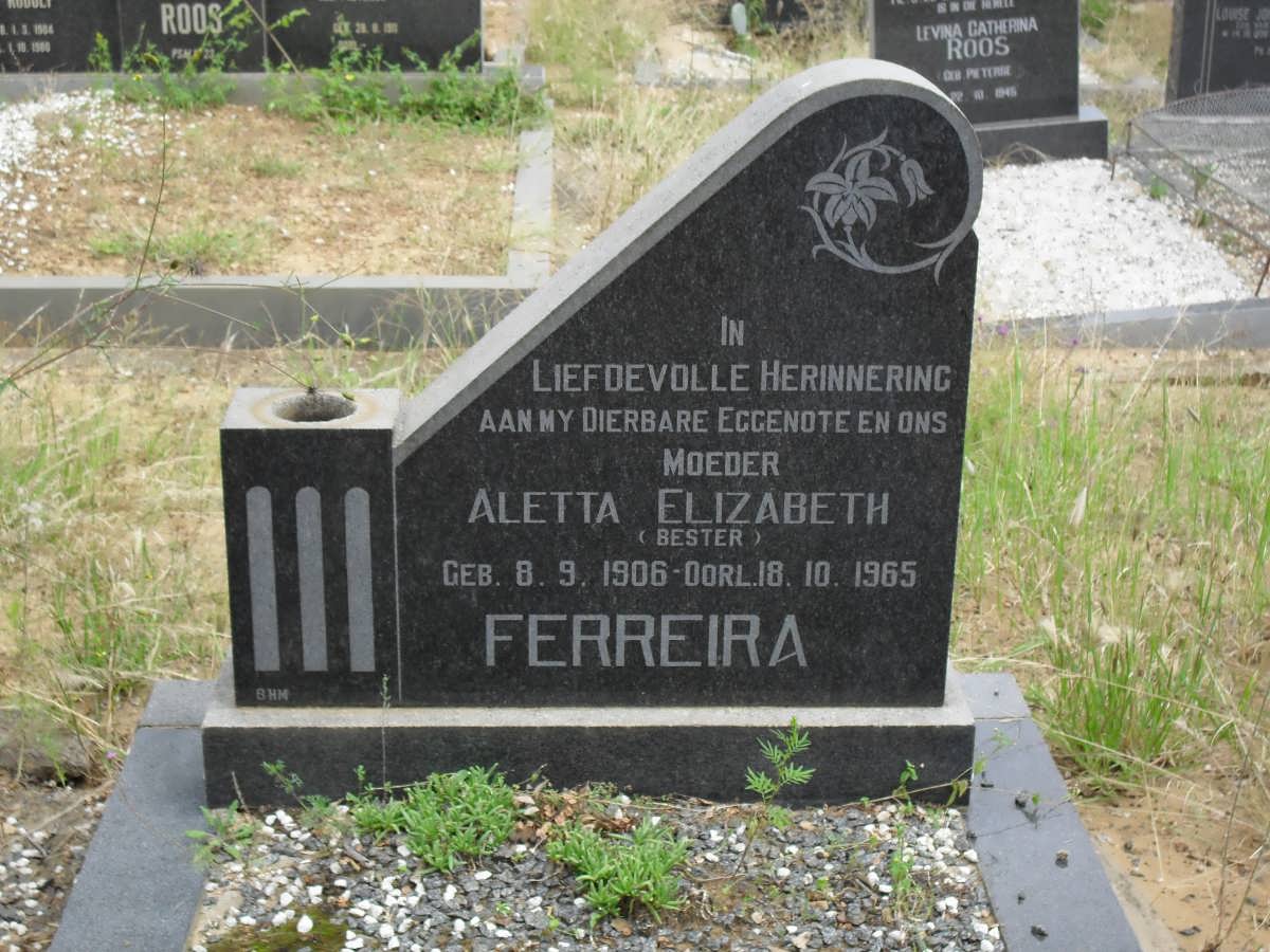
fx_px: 2091
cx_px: 635
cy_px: 476
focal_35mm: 57
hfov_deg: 33.8
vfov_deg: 25.7
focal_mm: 10.1
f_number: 4.3
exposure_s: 1/180
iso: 100
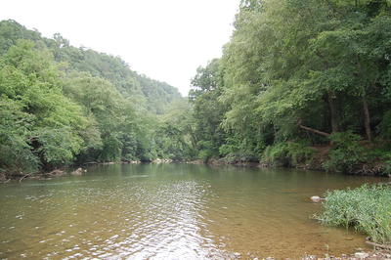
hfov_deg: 67.4
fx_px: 293
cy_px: 130
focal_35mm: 27
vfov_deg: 47.9
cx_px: 196
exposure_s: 1/500
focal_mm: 18
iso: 400
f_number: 3.5
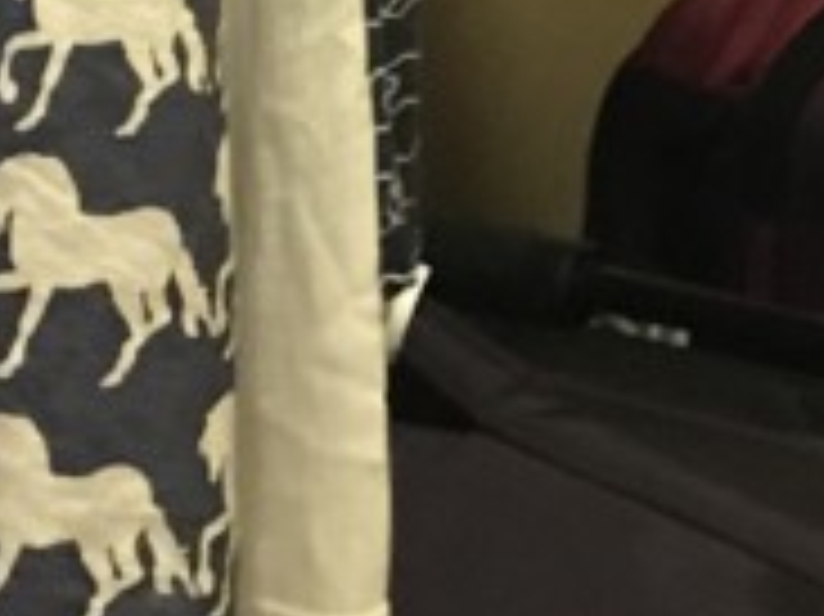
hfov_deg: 10.8
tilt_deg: -7.4
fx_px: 4377
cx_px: 374
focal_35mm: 184
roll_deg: +0.1
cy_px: -1093
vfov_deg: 7.3
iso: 100
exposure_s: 1/6
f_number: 1.8
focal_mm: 3.99
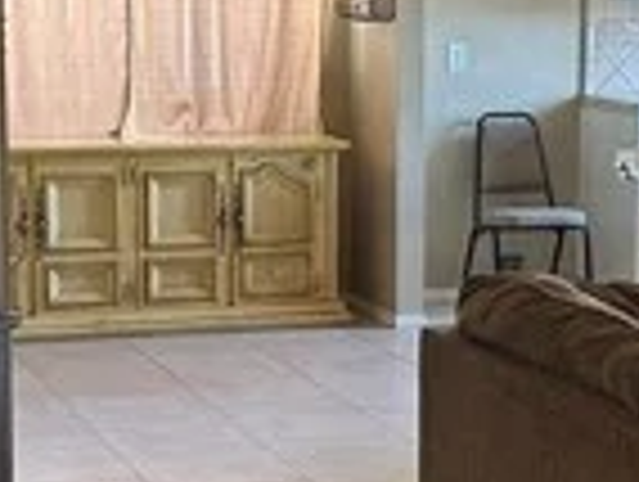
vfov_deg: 12.7
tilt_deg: -8.0
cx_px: 567
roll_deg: -1.6
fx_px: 2163
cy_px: 270
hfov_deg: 16.6
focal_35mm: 117
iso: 200
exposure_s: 1/60
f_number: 1.5
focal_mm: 5.7
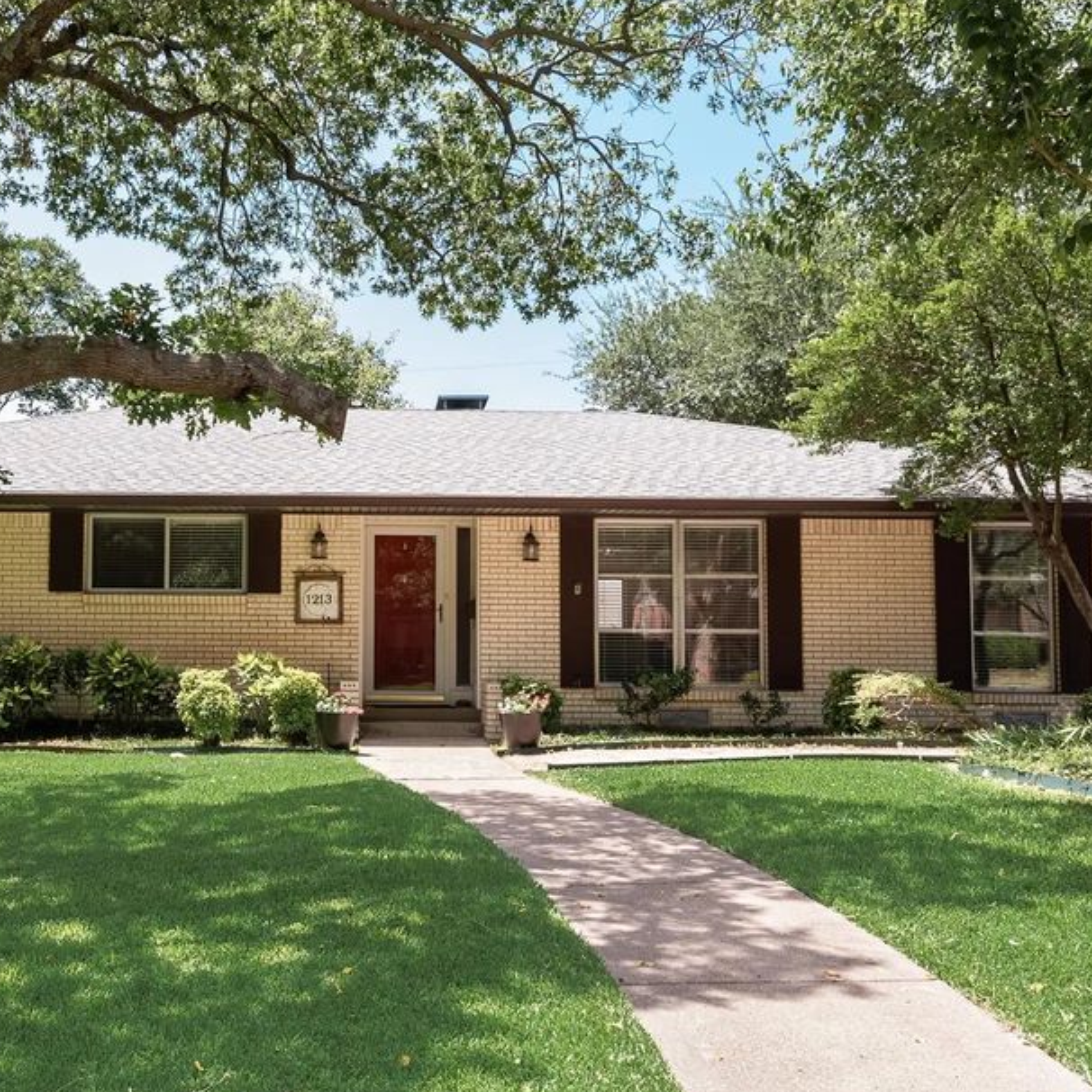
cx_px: 375
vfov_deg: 67.3
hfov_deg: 65.7
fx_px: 821
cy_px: 555
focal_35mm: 23
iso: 50
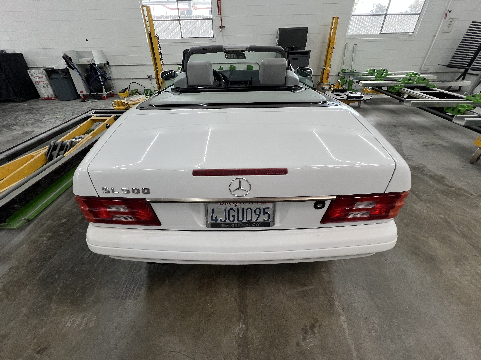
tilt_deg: -33.3
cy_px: 173
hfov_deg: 102.0
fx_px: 195
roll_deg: +1.2
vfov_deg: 85.6
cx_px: 235
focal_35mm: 14
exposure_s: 1/120
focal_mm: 1.57
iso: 64
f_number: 1.8
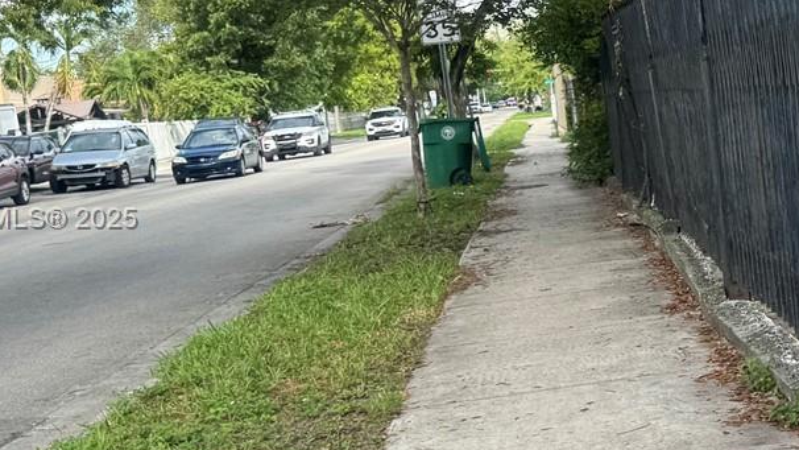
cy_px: 220
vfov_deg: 17.5
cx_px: 770
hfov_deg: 28.9
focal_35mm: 69
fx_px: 1462
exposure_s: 1/888
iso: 80
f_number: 1.78
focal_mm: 6.76
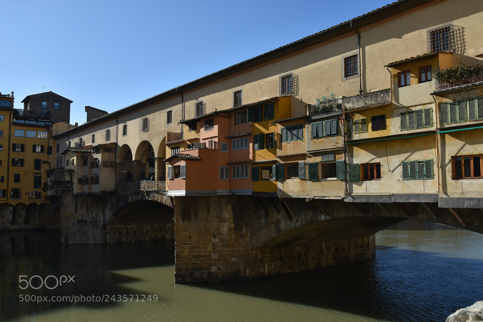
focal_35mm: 32
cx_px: 242
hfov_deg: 59.5
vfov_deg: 41.7
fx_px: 423
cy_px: 161
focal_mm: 21
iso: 200
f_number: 9
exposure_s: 1/640
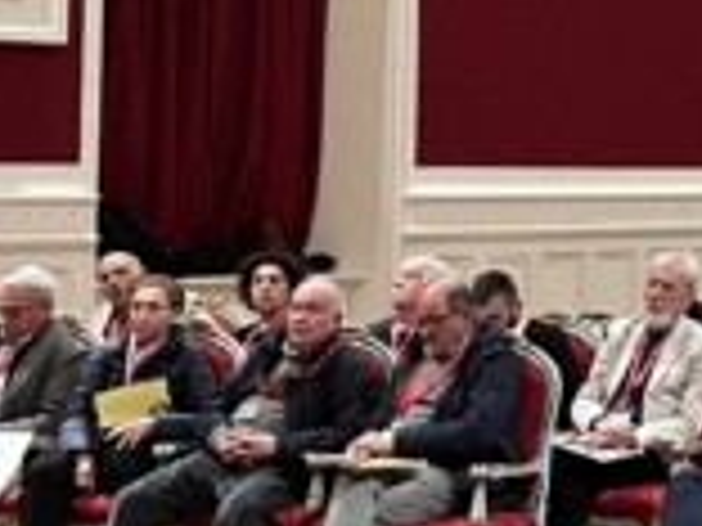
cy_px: 67
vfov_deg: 11.5
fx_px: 2596
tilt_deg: +1.6
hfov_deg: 14.1
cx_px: 1148
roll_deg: +0.6
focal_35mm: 128
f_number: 1.6
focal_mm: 5.1
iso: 320
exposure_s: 1/50
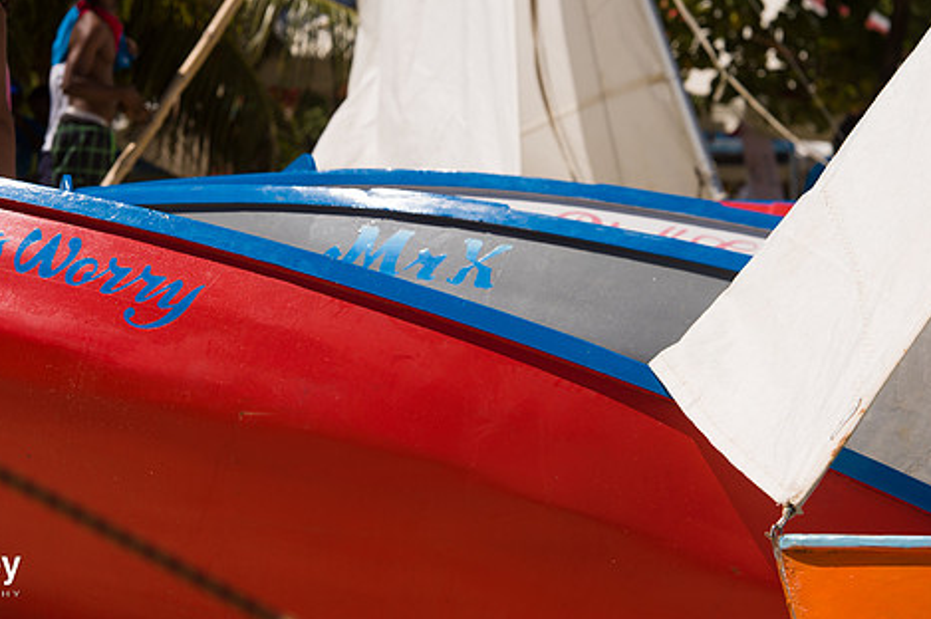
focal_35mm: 167
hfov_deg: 12.3
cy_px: 240
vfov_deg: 8.2
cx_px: 419
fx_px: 4316
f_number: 8
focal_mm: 135
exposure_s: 1/1000
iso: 100
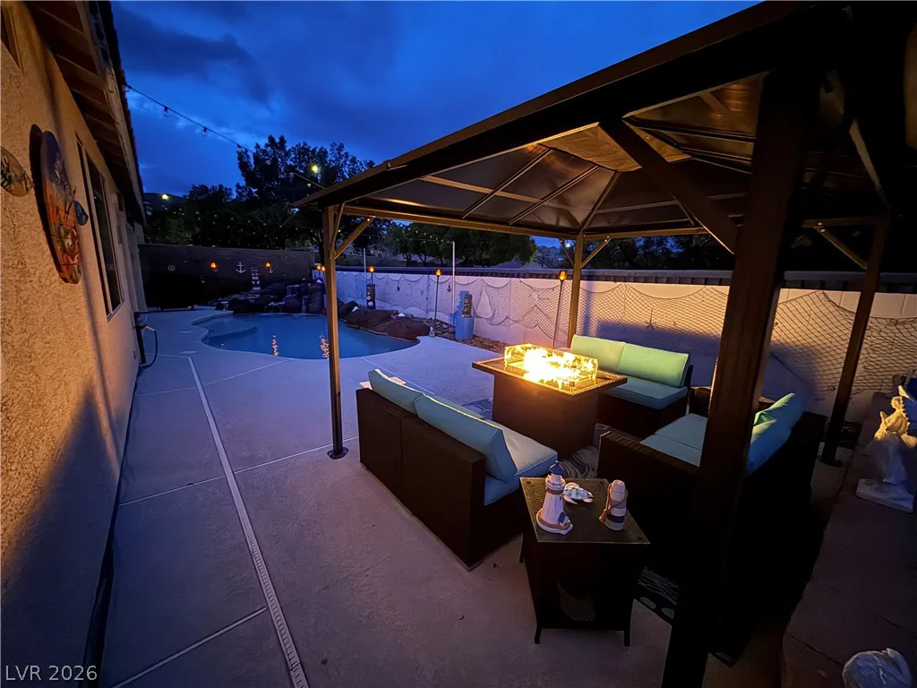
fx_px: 371
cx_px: 458
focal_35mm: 14
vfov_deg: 85.7
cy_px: 344
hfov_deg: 102.1
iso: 2000
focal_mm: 2.22
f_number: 2.2
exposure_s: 1/13
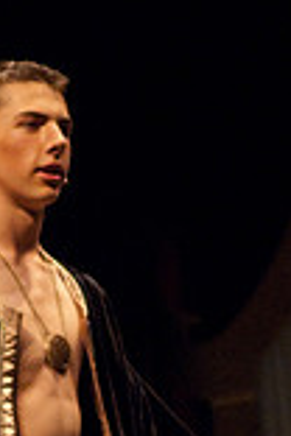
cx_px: -127
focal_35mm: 346
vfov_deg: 5.9
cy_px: 511
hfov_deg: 4.0
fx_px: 4195
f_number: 2.8
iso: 1250
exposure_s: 1/160
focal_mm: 80
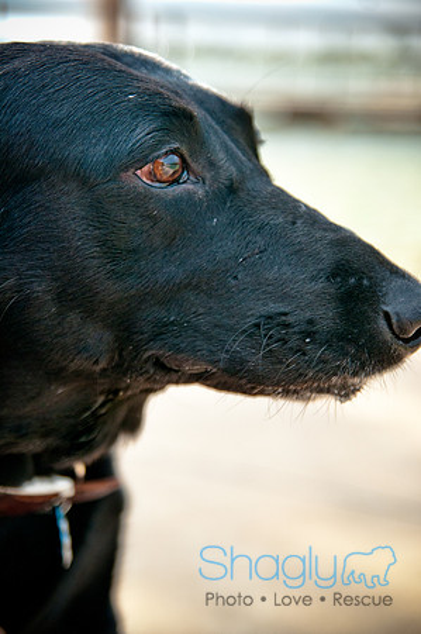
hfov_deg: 18.1
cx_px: 210
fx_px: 1319
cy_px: 317
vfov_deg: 27.0
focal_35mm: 75
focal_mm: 50
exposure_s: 1/2500
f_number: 2.8
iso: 400
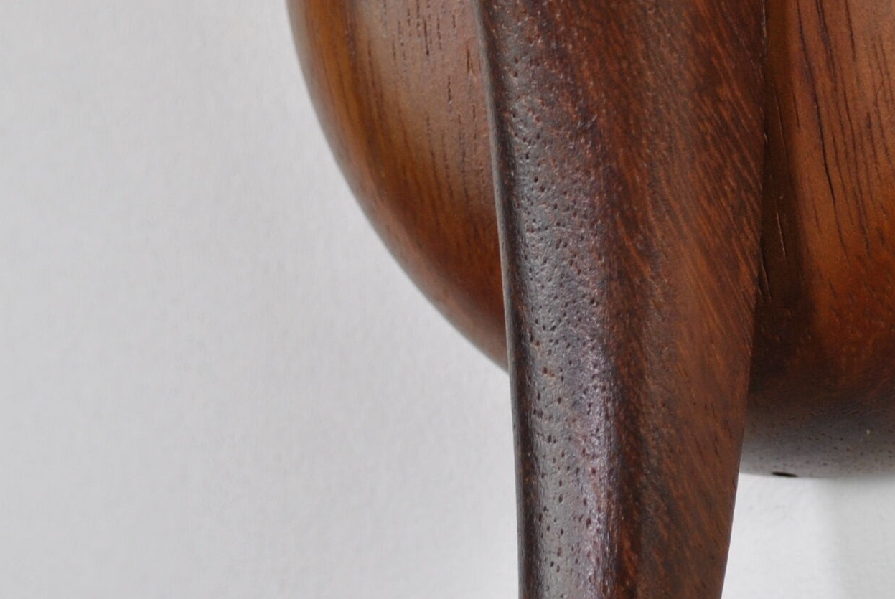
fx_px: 3709
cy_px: 21
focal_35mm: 149
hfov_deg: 13.7
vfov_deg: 9.2
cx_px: 691
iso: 200
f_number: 5
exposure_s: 1/40
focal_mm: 32
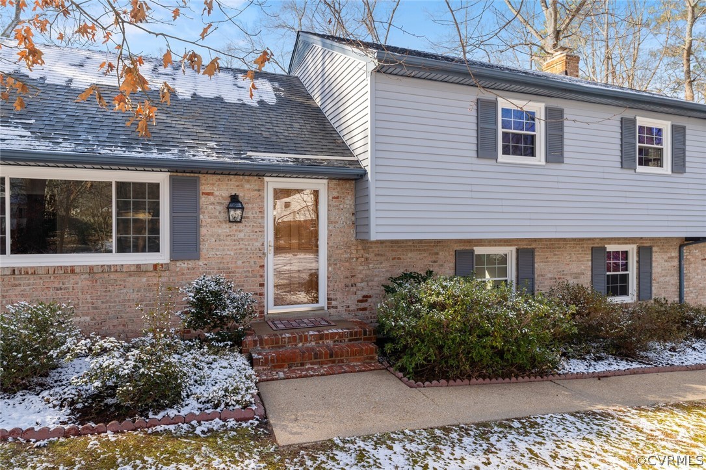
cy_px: 235
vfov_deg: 57.2
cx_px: 353
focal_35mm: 22
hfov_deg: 78.6
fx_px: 431
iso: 100
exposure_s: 1/30
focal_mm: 22
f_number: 8
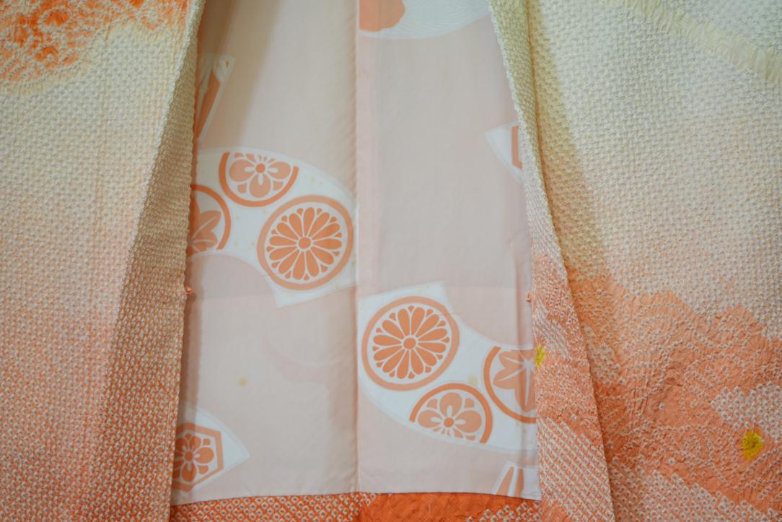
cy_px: 261
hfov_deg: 19.5
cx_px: 391
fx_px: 2281
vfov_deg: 13.0
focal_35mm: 105
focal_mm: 105
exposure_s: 1/125
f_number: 4
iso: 640
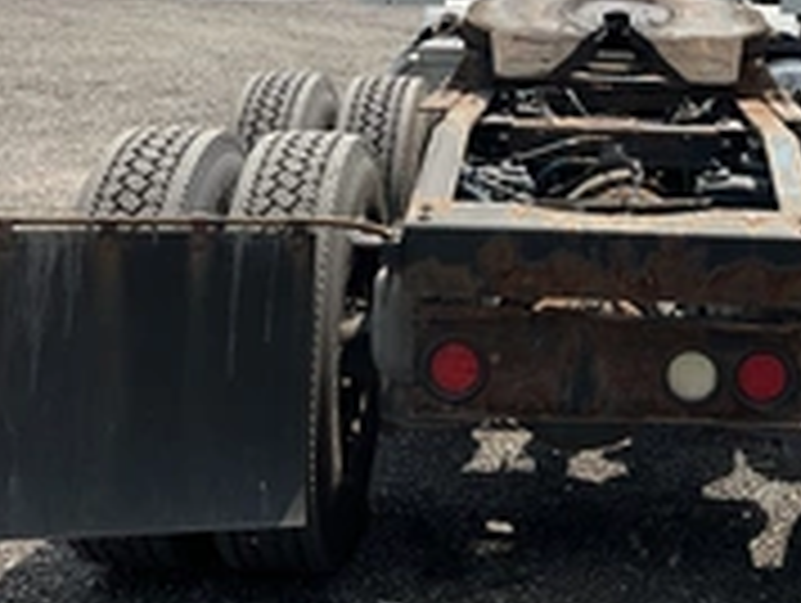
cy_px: 54
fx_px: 1506
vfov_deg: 22.1
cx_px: 603
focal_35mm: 65
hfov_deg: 29.3
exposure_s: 1/2227
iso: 25
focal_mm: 3
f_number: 1.8
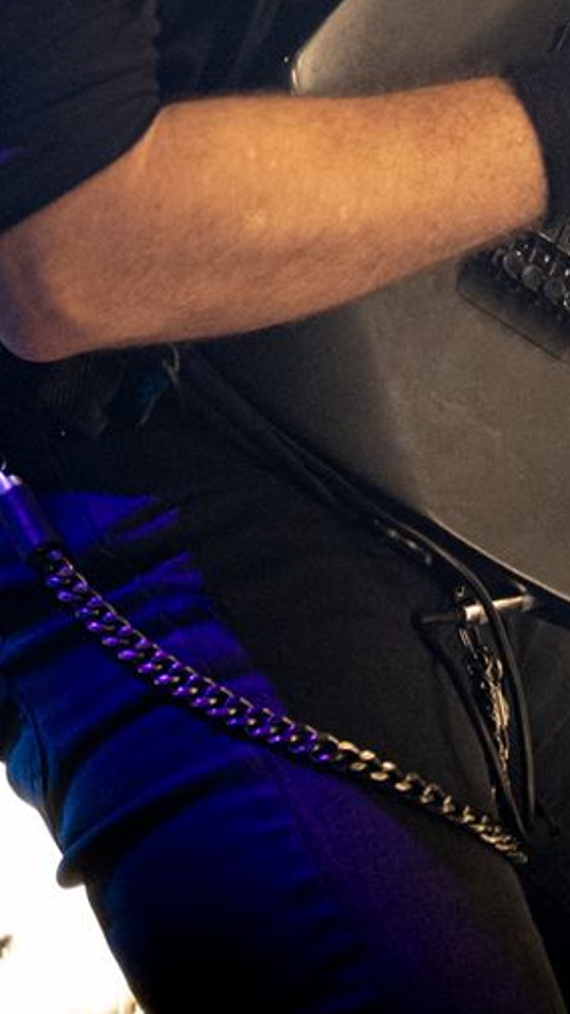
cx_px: 532
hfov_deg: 1.6
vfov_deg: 2.9
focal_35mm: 746
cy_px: -729
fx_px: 20048
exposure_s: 1/250
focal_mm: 200
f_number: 2.8
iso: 2000
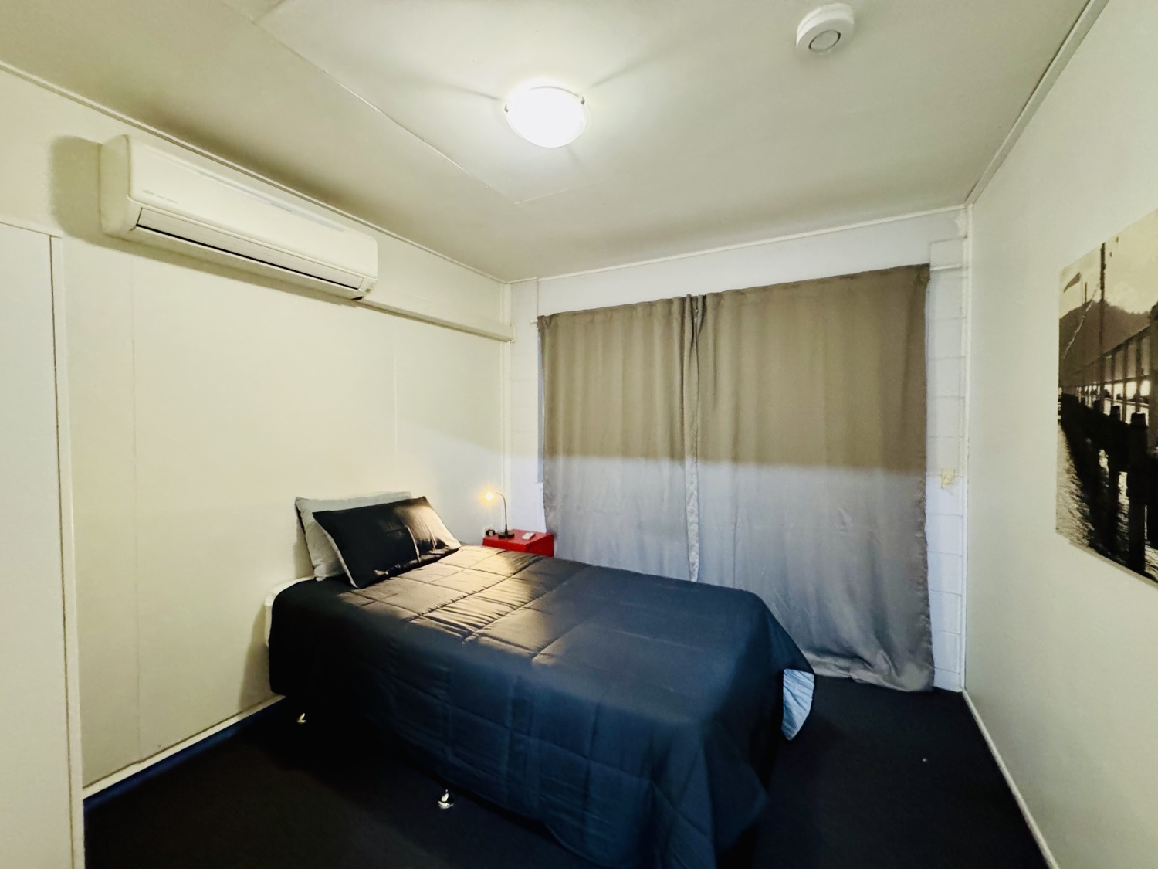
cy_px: 434
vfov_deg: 85.7
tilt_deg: -2.1
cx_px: 579
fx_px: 468
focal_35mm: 14
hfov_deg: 102.1
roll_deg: +0.1
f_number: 2.2
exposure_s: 1/50
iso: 1250
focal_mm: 2.22
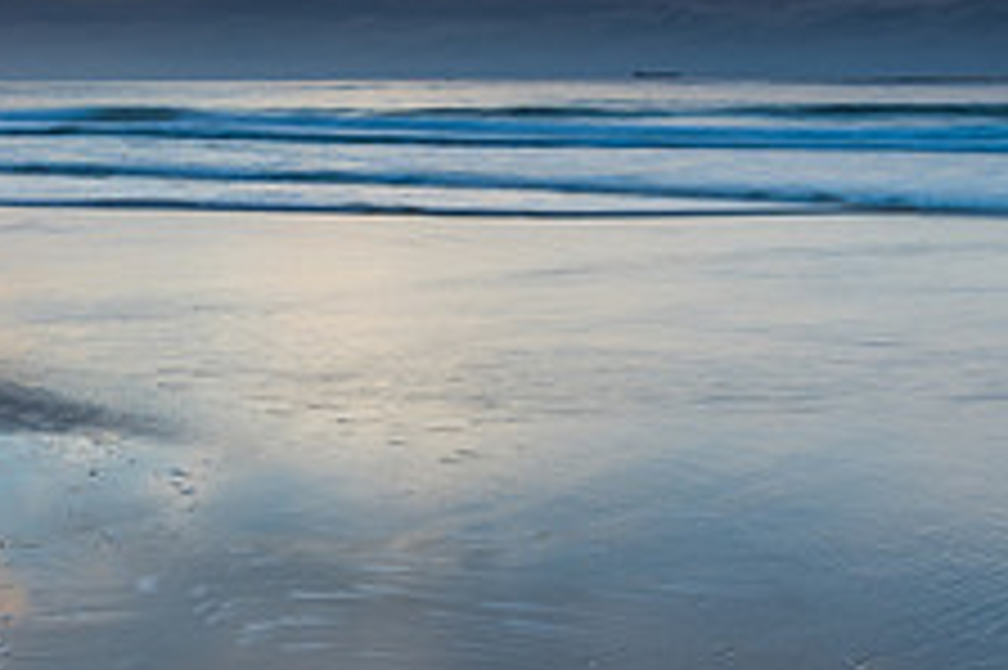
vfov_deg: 21.1
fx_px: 1791
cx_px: 130
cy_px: 465
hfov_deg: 30.3
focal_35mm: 64
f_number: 8
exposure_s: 1.6
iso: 31
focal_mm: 24
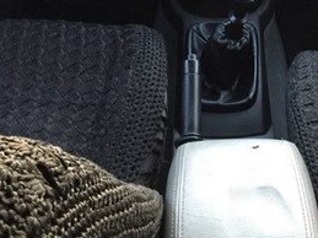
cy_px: -21
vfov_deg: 19.1
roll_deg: -1.1
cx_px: 262
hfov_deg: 25.8
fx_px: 679
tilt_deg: -31.4
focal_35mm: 74
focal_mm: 4.15
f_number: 2.2
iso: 250
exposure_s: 1/33
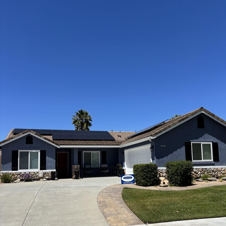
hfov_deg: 52.5
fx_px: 229
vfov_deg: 51.9
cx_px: 114
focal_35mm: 31
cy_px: 142
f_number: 1.6
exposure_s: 1/4854
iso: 50
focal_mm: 5.96
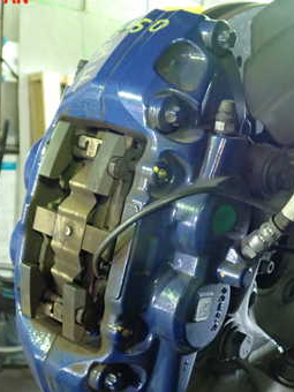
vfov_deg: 36.0
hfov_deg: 27.5
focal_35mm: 53
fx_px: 600
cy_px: 241
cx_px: 165
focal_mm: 5.4
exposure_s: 1/25
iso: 800
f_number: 2.3
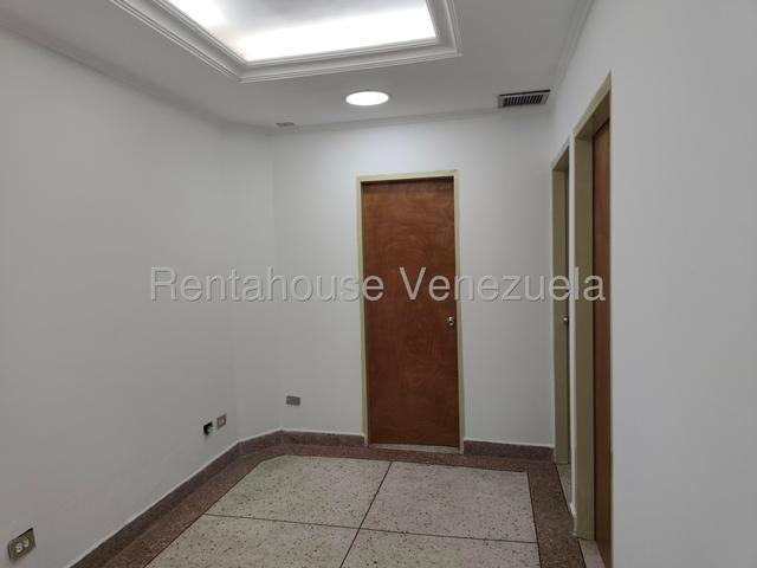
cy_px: 284
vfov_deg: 58.9
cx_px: 378
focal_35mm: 23
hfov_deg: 73.9
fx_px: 503
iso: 320
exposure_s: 1/60
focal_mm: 6.19
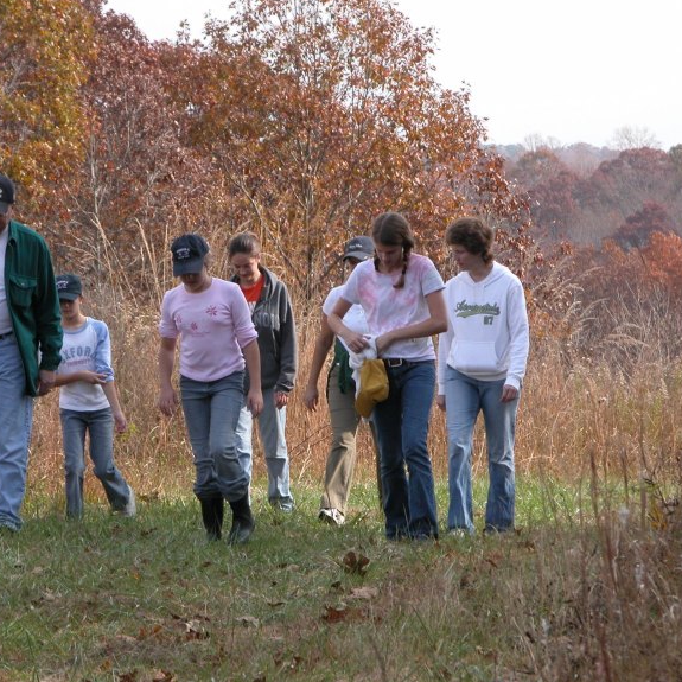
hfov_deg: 7.4
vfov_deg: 7.4
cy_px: 327
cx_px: 249
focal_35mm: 235
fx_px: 5238
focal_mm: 48.5
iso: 100
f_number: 5.1
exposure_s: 1/253
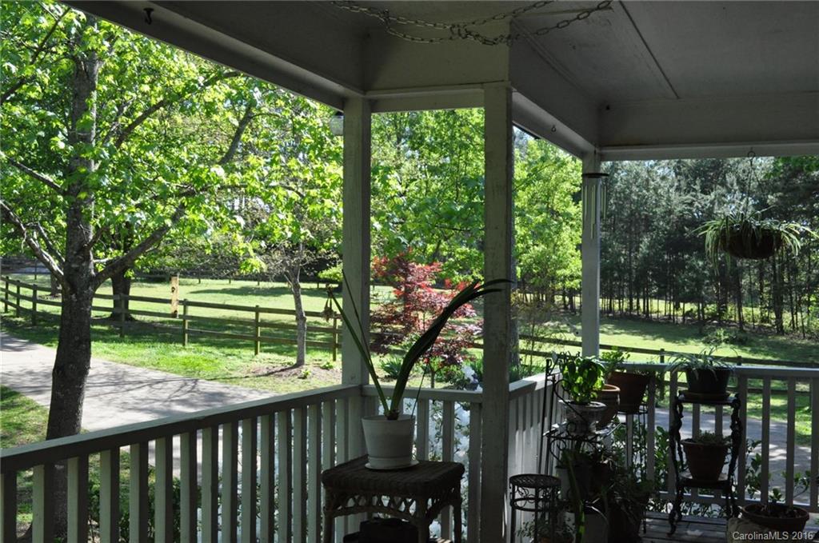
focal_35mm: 39
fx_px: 886
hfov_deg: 49.6
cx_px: 410
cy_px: 272
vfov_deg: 34.1
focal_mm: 26
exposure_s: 1/250
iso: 1250
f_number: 16
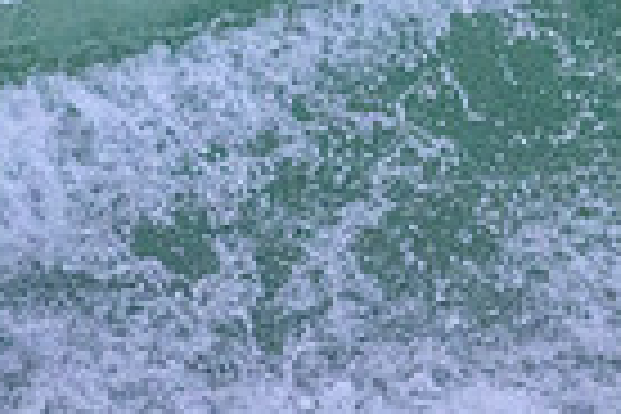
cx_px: 914
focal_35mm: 3357
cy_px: -223
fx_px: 57904
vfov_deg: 0.4
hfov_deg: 0.6
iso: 6400
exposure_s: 1/2000
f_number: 11
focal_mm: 800
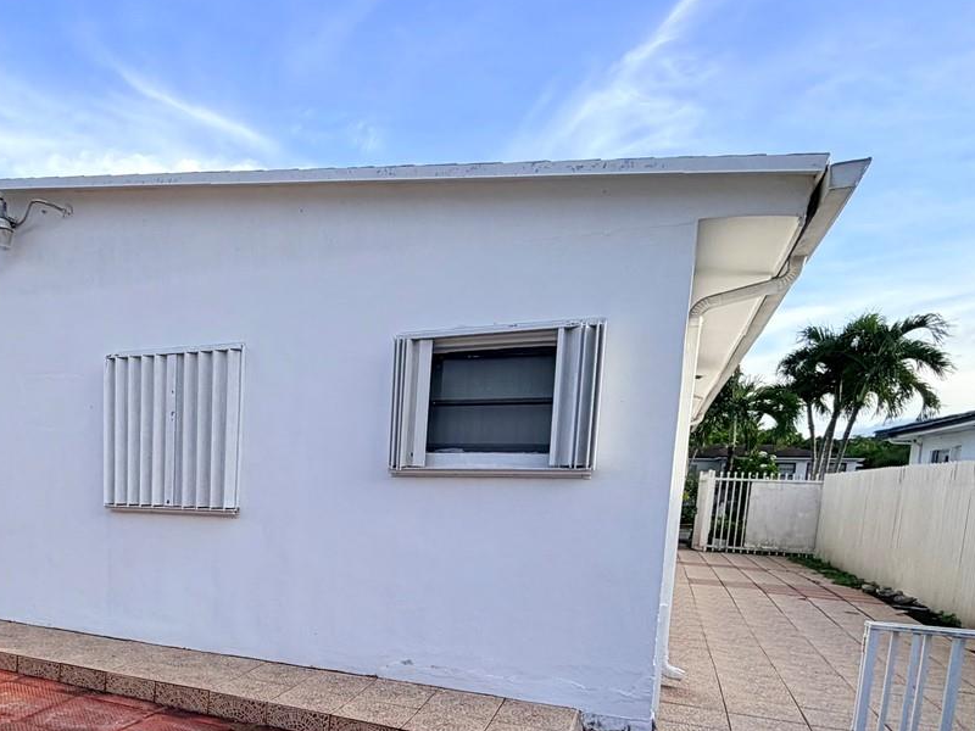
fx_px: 789
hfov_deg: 58.8
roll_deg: -1.6
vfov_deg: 47.2
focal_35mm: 28
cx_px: 201
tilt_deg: -7.0
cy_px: 577
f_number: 2.2
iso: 40
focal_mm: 2.22
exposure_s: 1/631
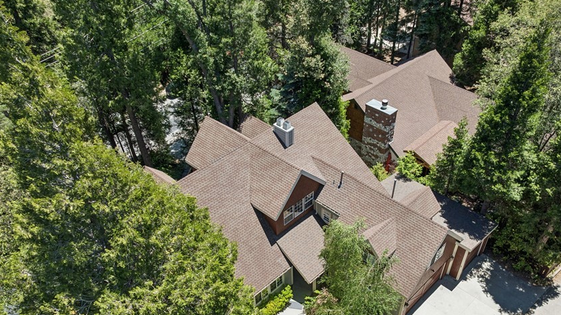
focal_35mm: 32
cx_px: 308
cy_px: 240
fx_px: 476
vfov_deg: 35.8
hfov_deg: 60.9
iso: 110
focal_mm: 12.3
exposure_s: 1/40
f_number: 2.8
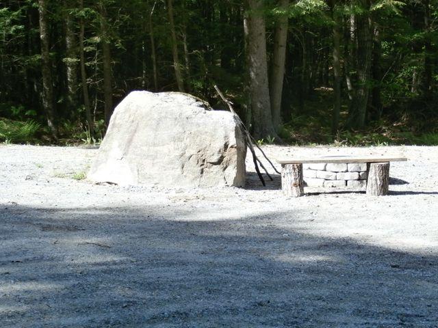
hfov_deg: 26.7
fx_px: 924
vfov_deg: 20.2
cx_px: 219
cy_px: 164
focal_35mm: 73
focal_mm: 13.06
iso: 100
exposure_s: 1/200
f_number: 4.5
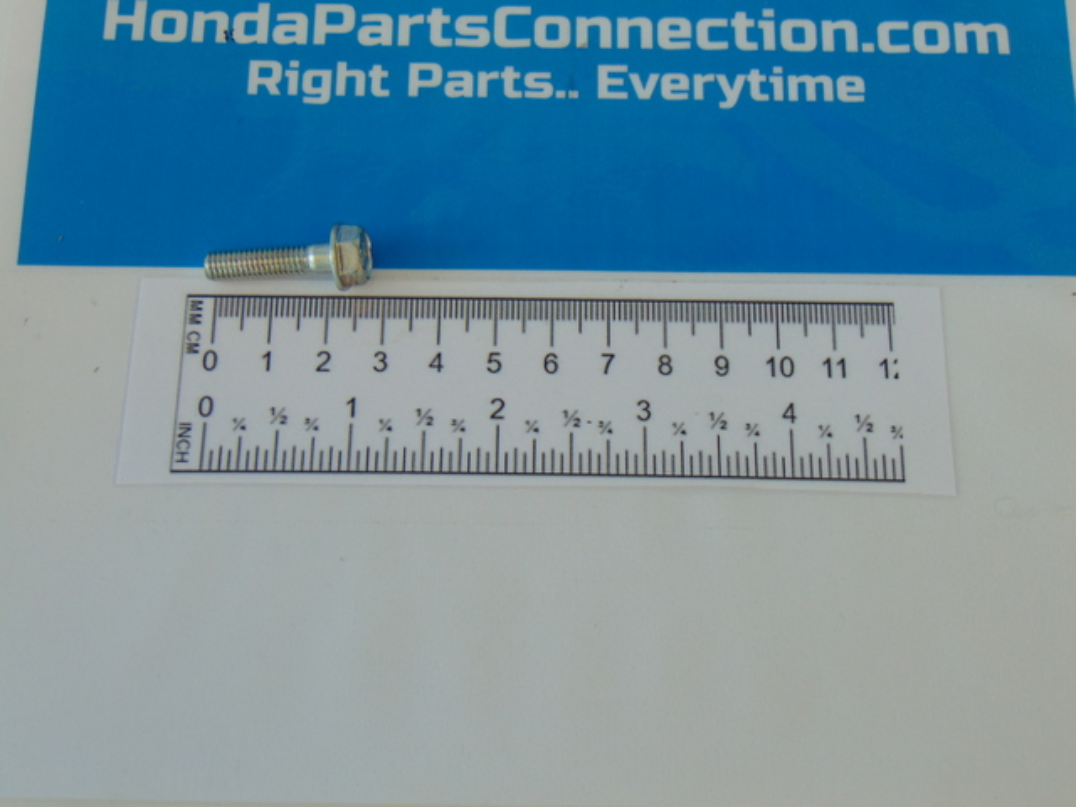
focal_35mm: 50
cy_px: 404
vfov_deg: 29.1
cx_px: 538
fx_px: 1554
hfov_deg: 38.2
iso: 80
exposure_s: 1/80
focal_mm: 9
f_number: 3.5
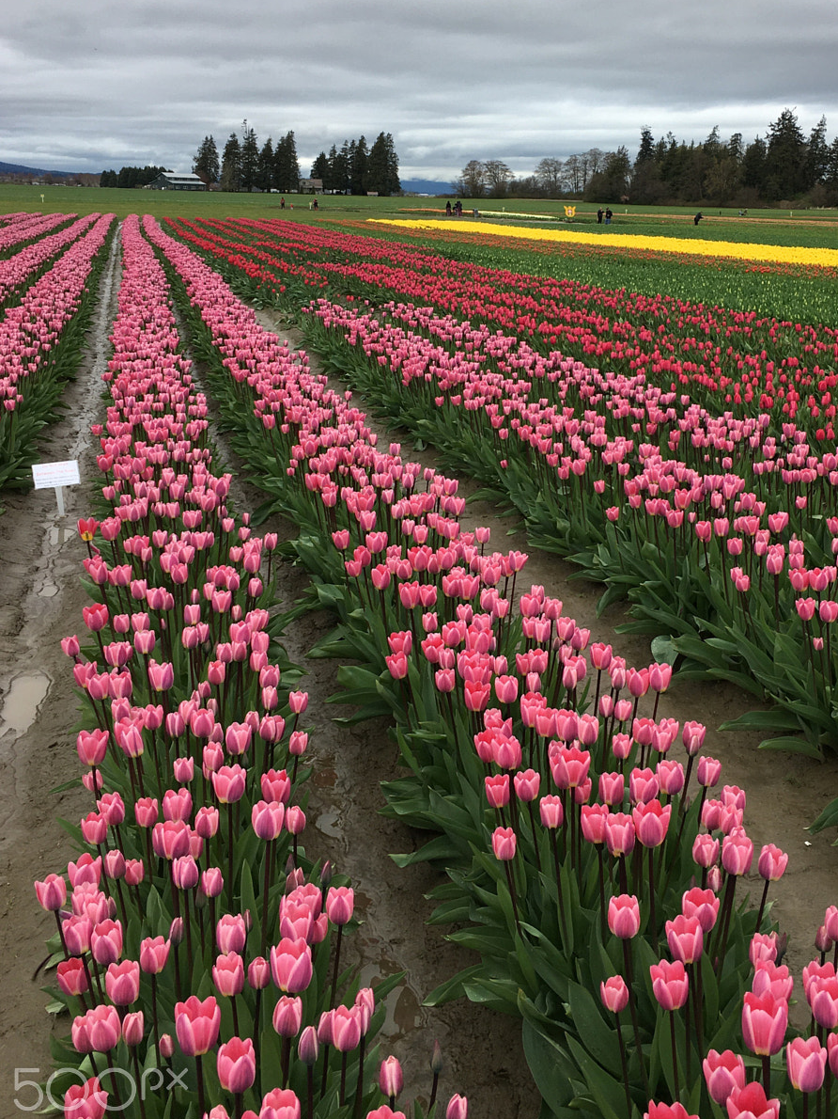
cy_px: 461
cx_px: 519
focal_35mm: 39
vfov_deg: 47.7
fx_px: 1259
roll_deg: -1.9
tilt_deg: -10.4
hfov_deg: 36.6
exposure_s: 1/950
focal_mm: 4.15
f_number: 2.2
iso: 25
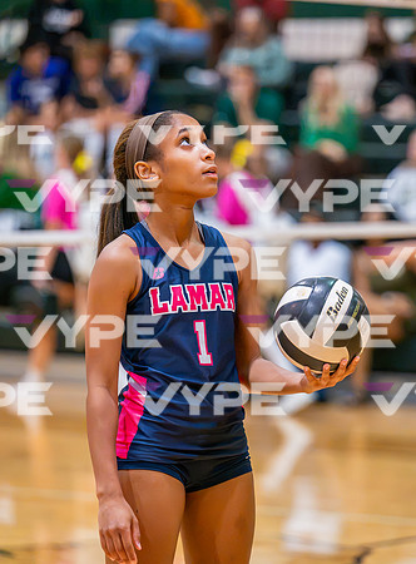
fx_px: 3597
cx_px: 262
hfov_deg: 6.6
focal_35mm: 222
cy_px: 282
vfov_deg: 9.0
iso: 9000
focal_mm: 150
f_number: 2.8
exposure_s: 1/800
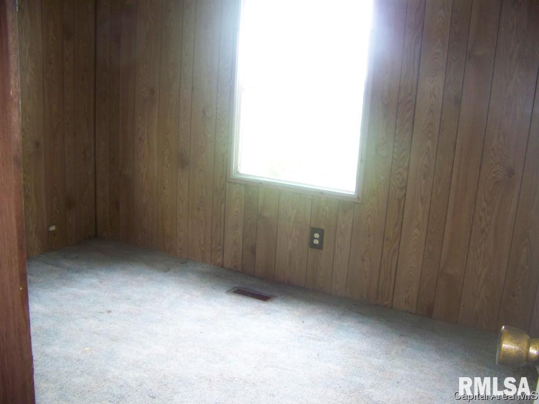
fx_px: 561
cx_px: 270
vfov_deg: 39.7
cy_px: 202
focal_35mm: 36
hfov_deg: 51.4
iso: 200
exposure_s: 1/30
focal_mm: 5.85
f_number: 2.8
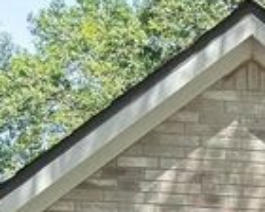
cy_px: 592
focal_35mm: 207
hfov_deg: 8.4
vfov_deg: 6.9
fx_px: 1623
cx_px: 678
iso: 100
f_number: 1.78
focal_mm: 6.76
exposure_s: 1/390
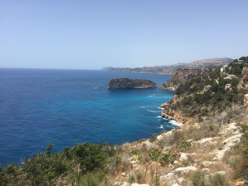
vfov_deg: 48.2
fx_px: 208
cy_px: 93
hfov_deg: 61.7
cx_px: 124
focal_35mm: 29
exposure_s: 1/2083
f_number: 2.2
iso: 32
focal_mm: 4.15
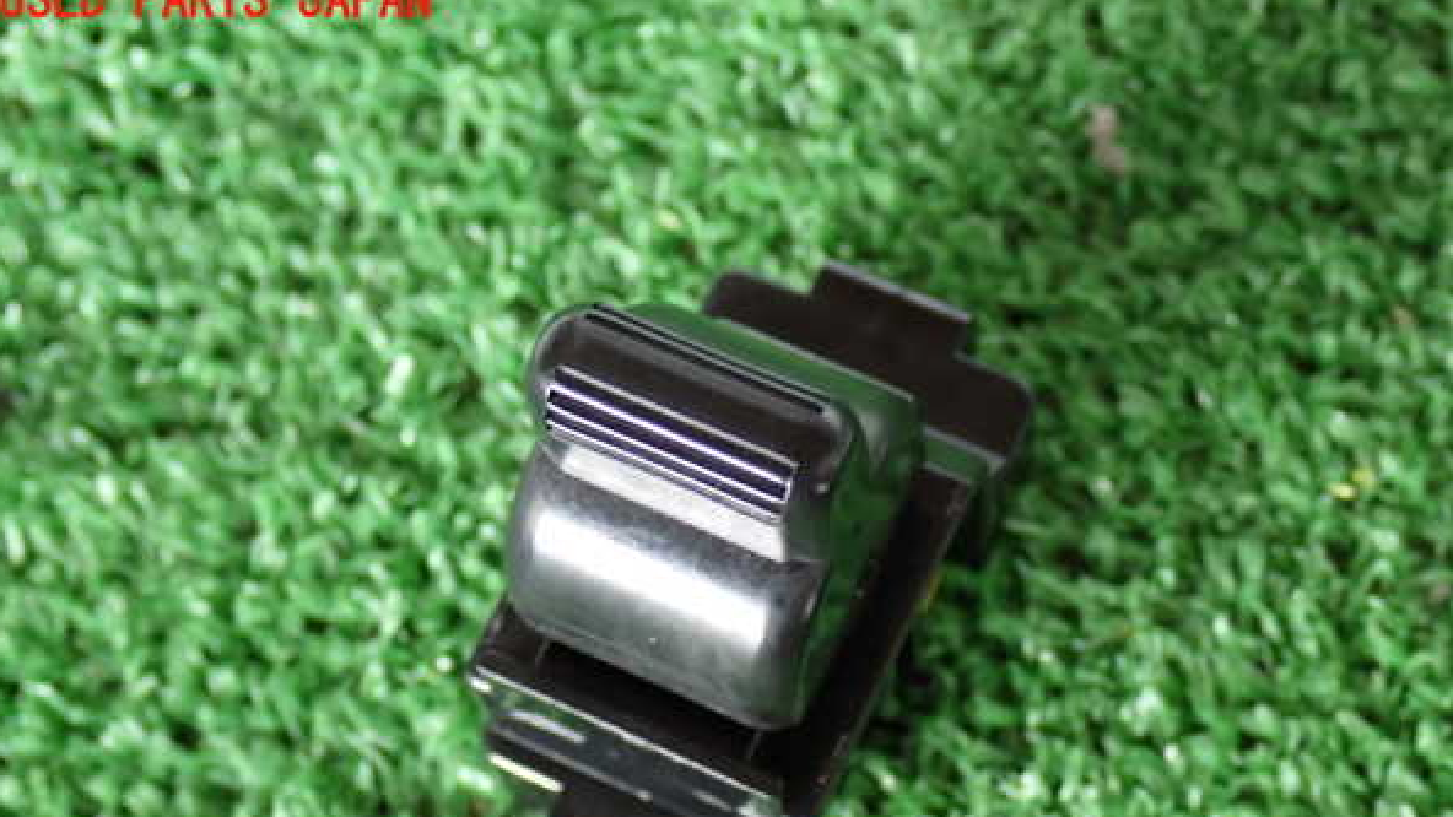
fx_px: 2851
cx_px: 722
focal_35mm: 74
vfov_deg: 16.3
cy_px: 523
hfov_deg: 28.6
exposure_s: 1/50
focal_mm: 11.88
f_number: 3.8
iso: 800
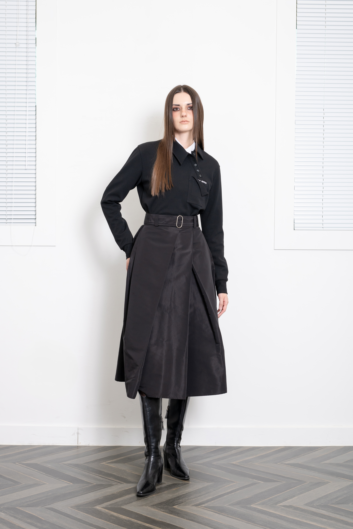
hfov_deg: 26.5
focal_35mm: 51
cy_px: 264
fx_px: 750
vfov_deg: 38.9
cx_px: 176
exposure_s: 1/125
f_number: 6.3
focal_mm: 51
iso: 250
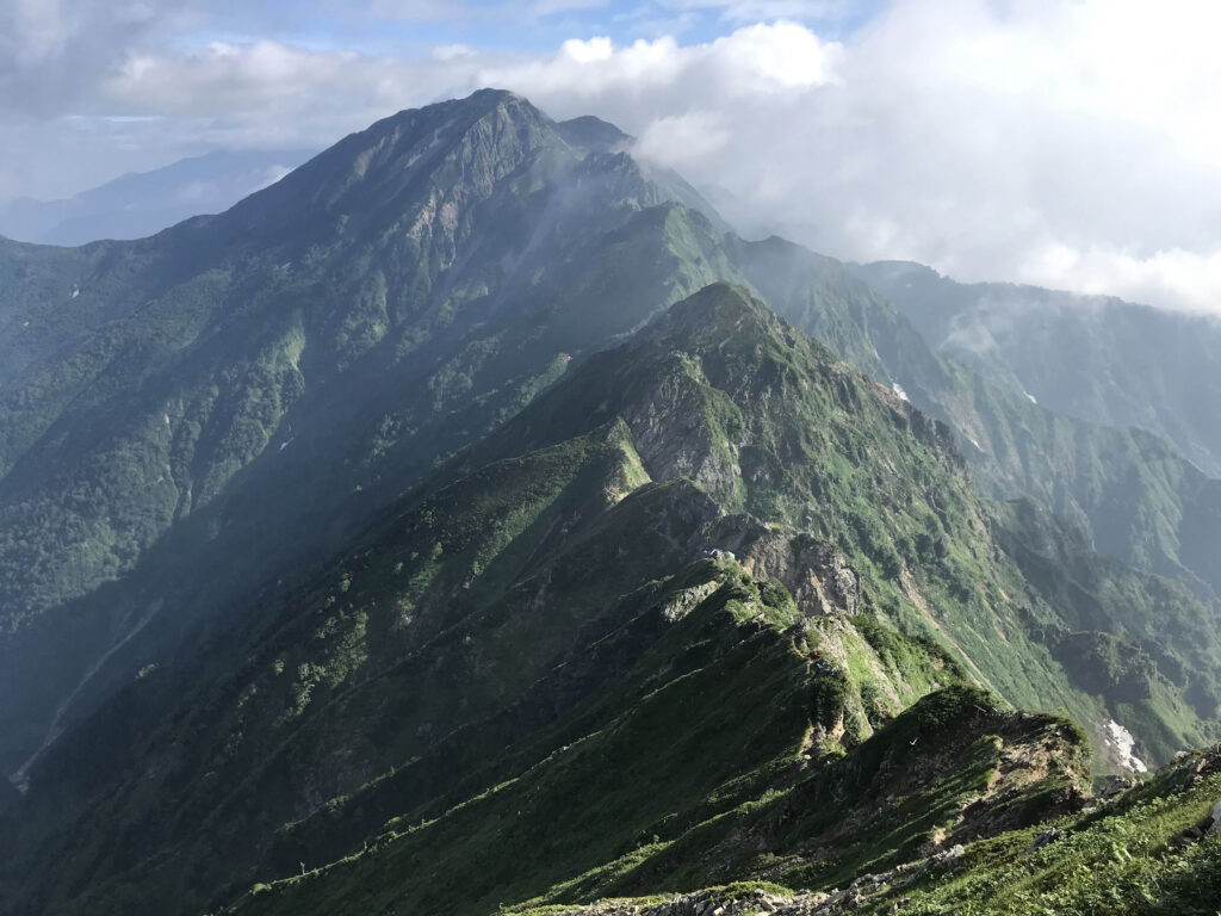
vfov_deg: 49.7
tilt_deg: -16.1
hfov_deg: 63.4
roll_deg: +0.4
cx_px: 610
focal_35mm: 28
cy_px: 458
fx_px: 988
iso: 20
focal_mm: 3.99
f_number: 1.8
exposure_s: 1/1773
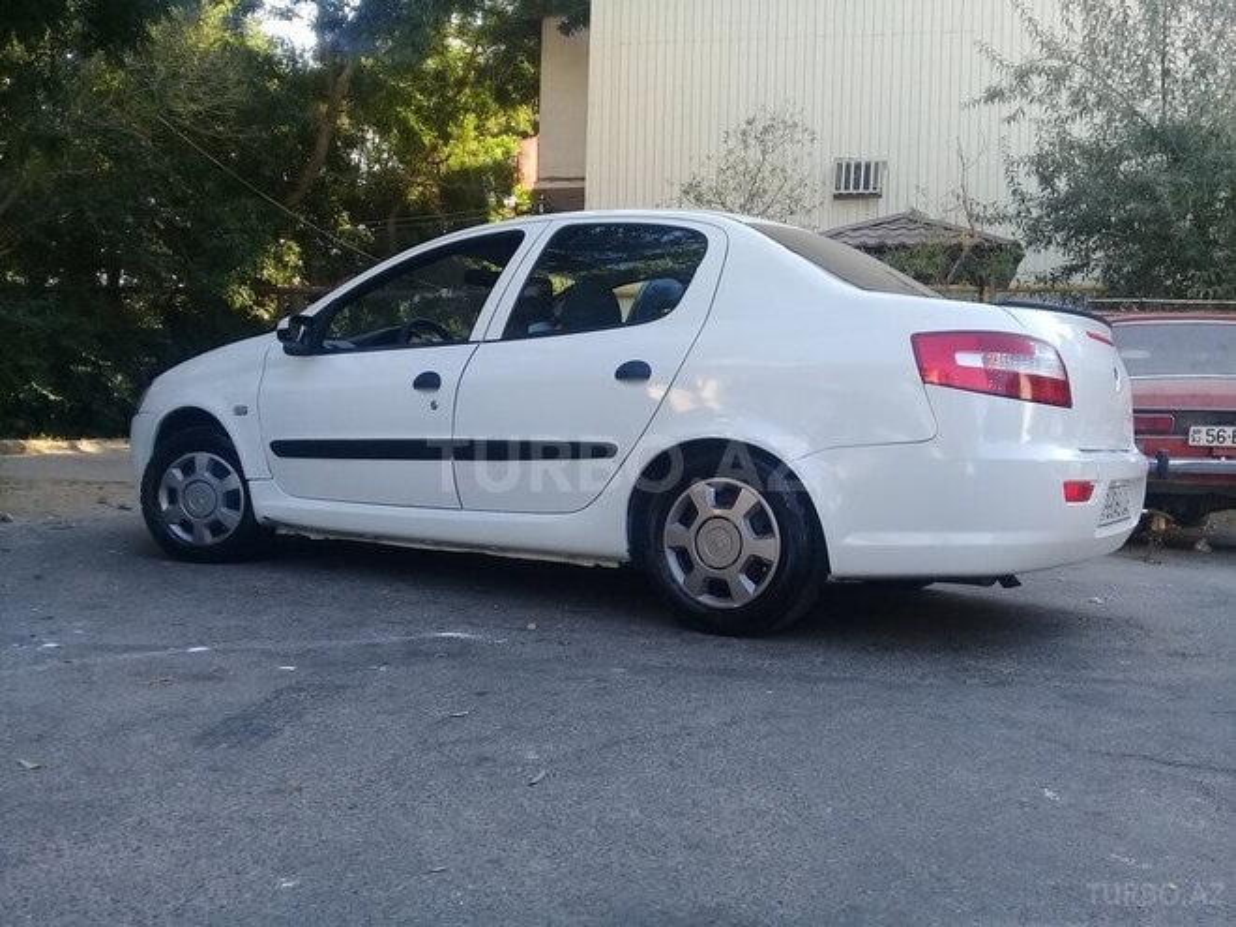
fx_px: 1107
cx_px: 618
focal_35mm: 31
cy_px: 464
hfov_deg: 58.4
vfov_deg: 45.4
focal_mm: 3.3
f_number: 2.2
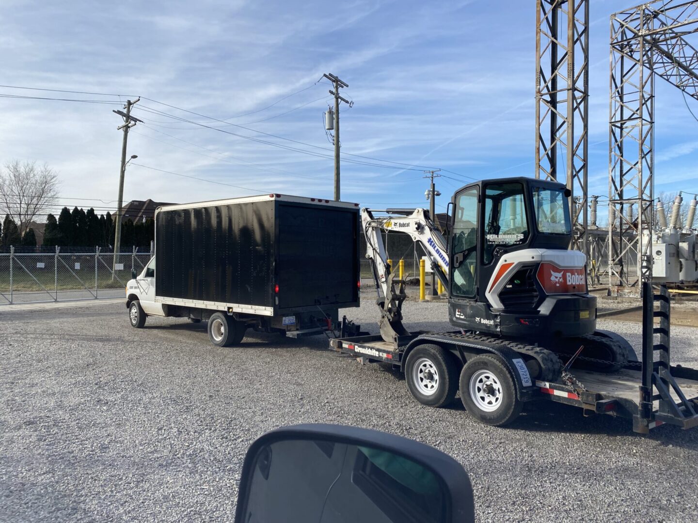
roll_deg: +0.9
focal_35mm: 26
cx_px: 349
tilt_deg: -2.4
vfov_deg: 53.1
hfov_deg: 67.3
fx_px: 524
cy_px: 262
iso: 32
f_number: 1.8
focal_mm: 4.25
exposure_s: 1/2141
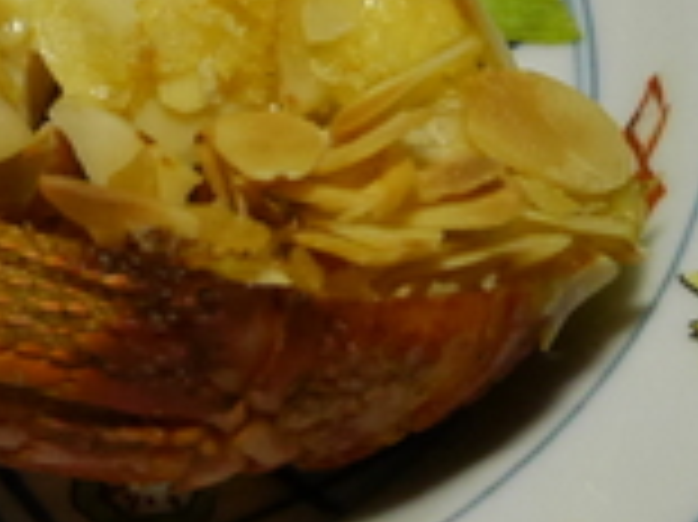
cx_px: -207
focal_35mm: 194
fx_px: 3909
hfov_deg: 10.0
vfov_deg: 7.6
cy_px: -88
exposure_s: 1/60
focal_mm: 25
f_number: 5.1
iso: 2500
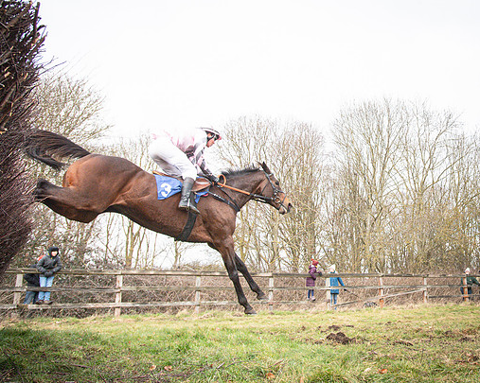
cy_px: 165
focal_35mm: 34
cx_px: 393
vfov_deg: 43.2
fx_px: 483
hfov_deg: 49.4
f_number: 6.3
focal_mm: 20
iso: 2000
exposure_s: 1/1600
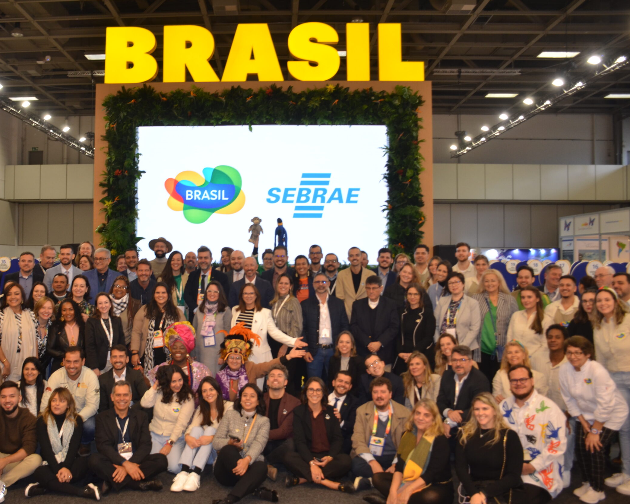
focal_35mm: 31
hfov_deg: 56.7
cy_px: 255
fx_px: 578
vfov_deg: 47.1
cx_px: 248
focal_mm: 18
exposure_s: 1/100
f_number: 3.5
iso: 400
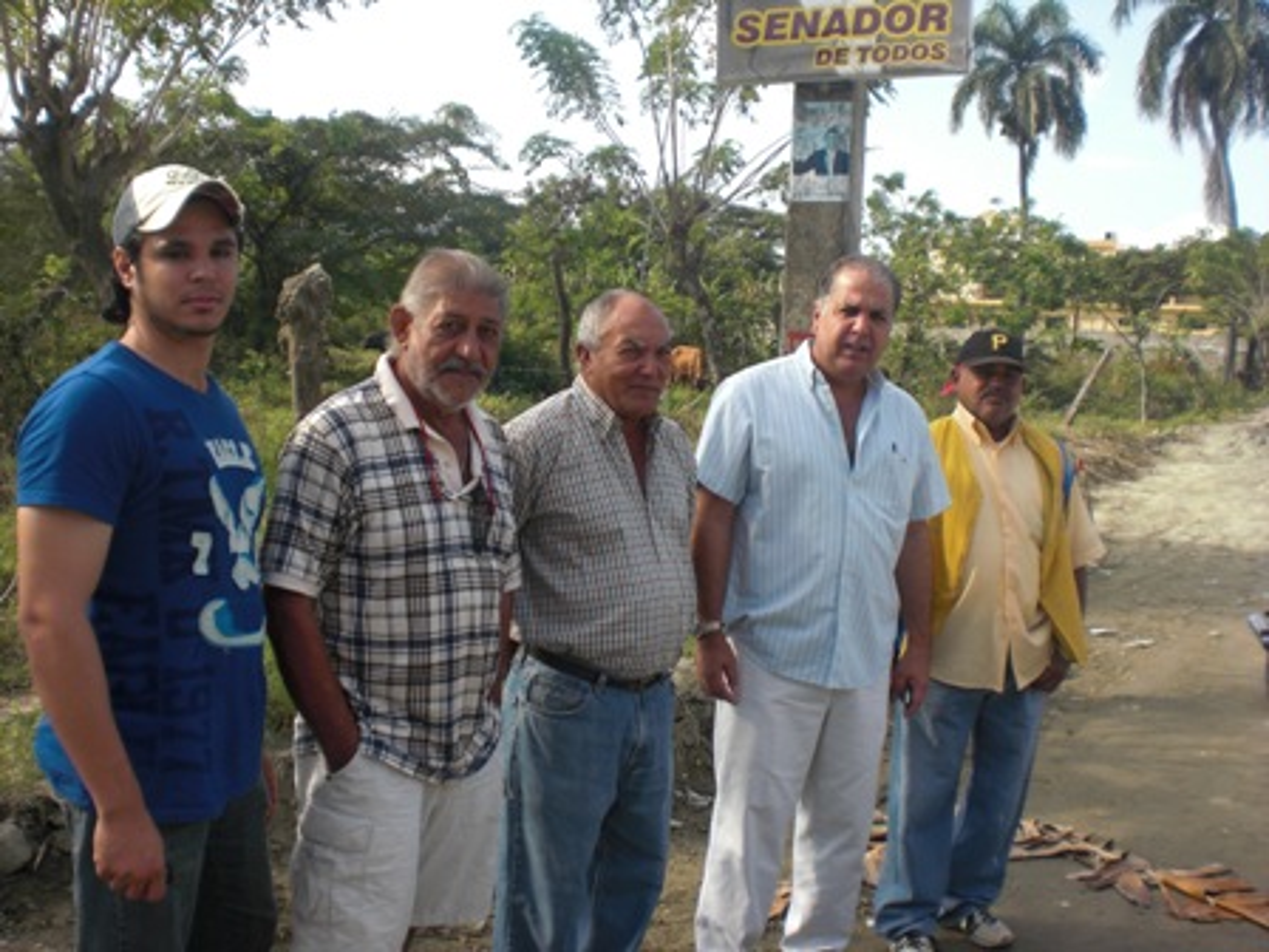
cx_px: 634
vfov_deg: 37.7
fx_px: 1393
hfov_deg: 49.0
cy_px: 476
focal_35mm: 38
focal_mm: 6.3
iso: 64
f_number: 3.1
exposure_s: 1/400
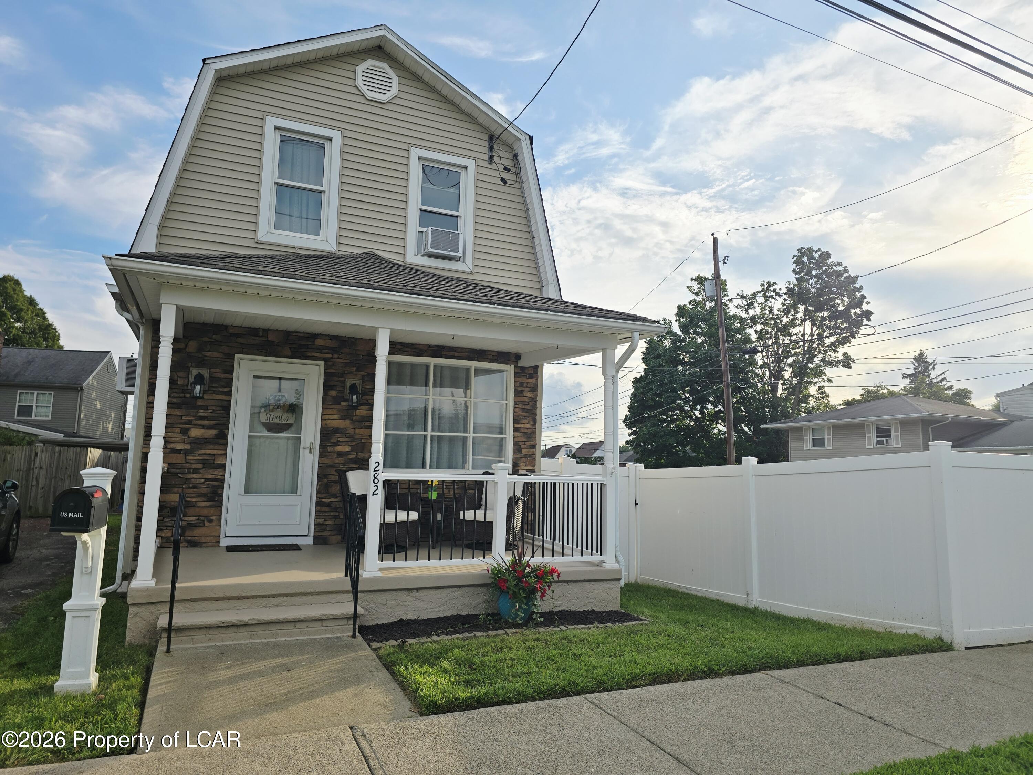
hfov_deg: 73.9
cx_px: 516
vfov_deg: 58.9
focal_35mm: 23
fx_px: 686
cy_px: 388
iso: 12
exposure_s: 1/1279
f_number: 1.7
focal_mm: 6.3
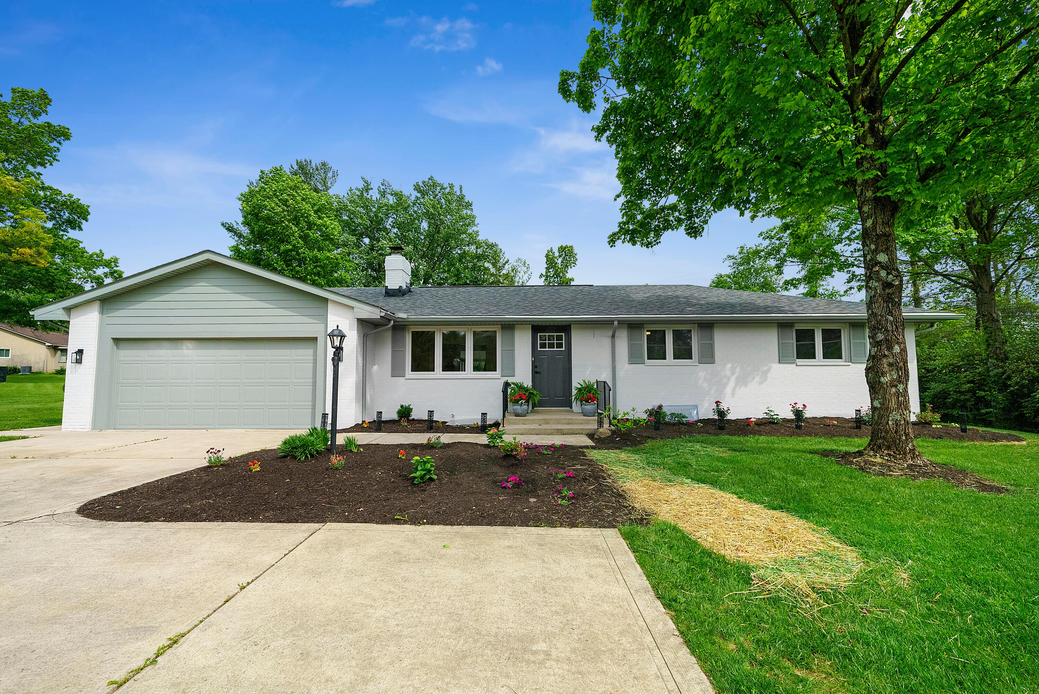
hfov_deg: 104.2
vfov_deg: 81.3
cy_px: 347
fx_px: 404
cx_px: 520
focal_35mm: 14
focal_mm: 14
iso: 800
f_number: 9
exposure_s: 1/1250
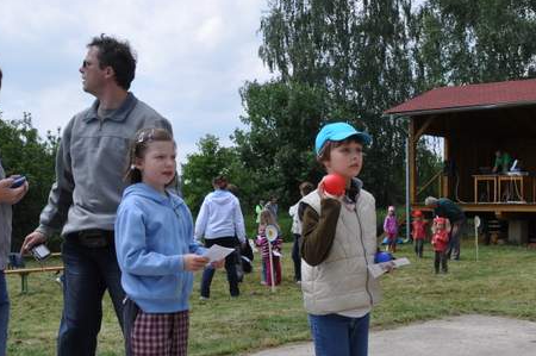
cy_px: 255
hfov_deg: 38.9
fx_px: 714
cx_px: 460
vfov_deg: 27.7
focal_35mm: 48
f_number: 9
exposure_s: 1/320
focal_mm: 18
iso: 200
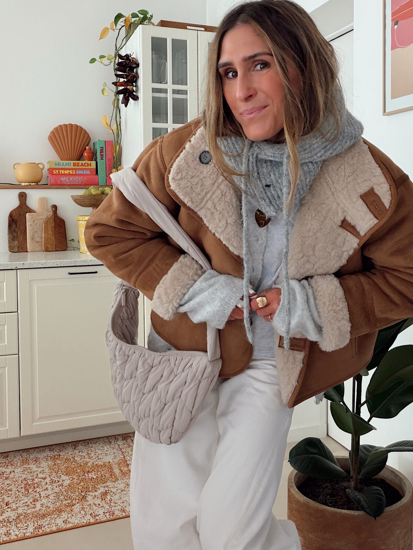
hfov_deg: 39.5
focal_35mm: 36
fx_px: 573
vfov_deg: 51.1
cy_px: 227
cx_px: 247
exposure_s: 1/75
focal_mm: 2.71
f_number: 1.9
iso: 80
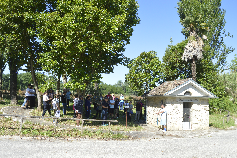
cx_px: 118
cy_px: 79
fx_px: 187
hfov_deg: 64.6
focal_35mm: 28
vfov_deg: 45.6
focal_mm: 19
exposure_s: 1/200
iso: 100
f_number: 7.1
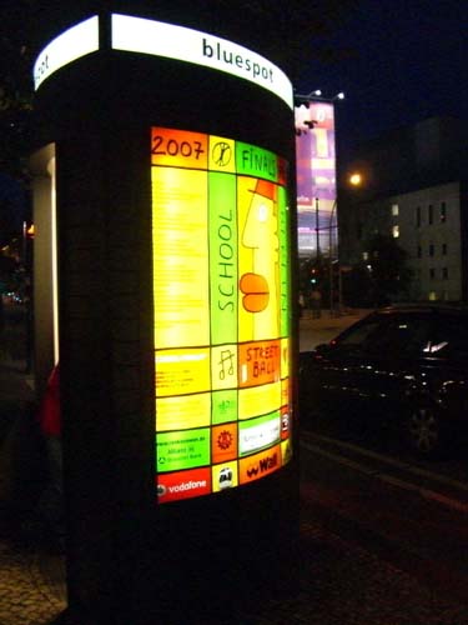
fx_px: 685
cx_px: 234
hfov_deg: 37.7
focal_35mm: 38
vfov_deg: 49.0
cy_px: 312
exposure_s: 1/40
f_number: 2.7
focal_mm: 6.2
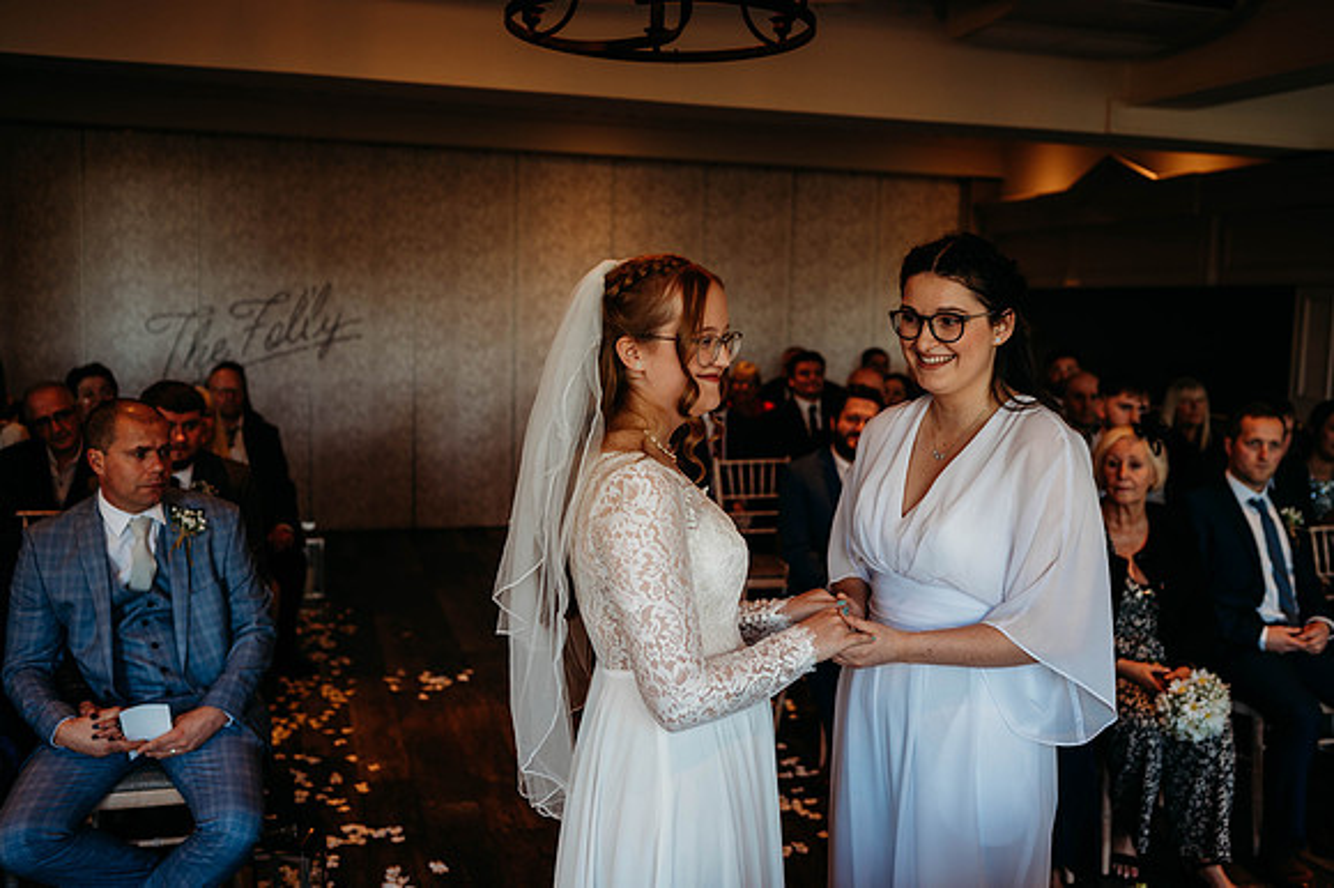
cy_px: 444
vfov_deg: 37.8
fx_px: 1296
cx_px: 667
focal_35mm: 35
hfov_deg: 54.5
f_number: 2.5
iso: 250
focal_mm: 35
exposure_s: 1/200
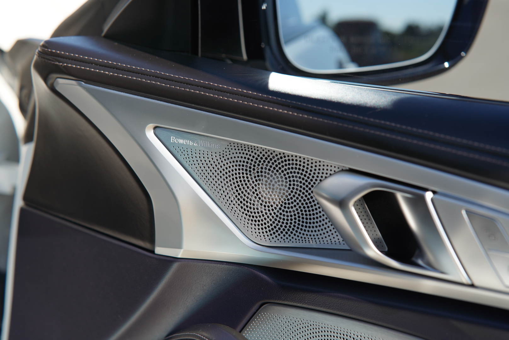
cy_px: 170
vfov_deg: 16.1
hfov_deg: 23.9
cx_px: 254
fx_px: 1203
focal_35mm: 85
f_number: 4.5
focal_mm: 85
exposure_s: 1/250
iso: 100
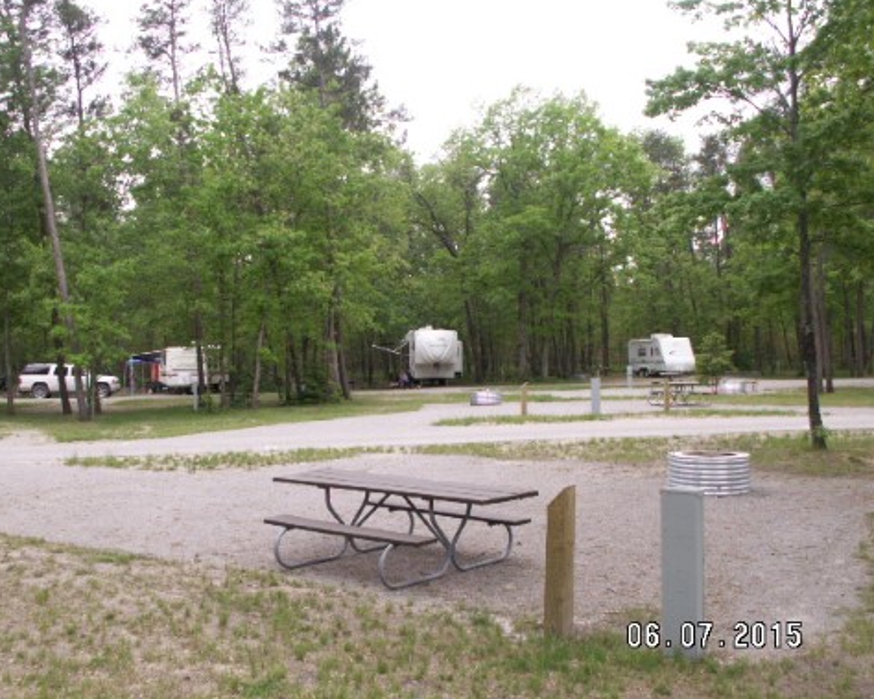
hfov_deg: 49.1
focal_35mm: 37
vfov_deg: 40.1
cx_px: 408
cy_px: 350
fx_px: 957
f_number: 3.5
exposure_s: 1/60
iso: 50
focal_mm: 5.86
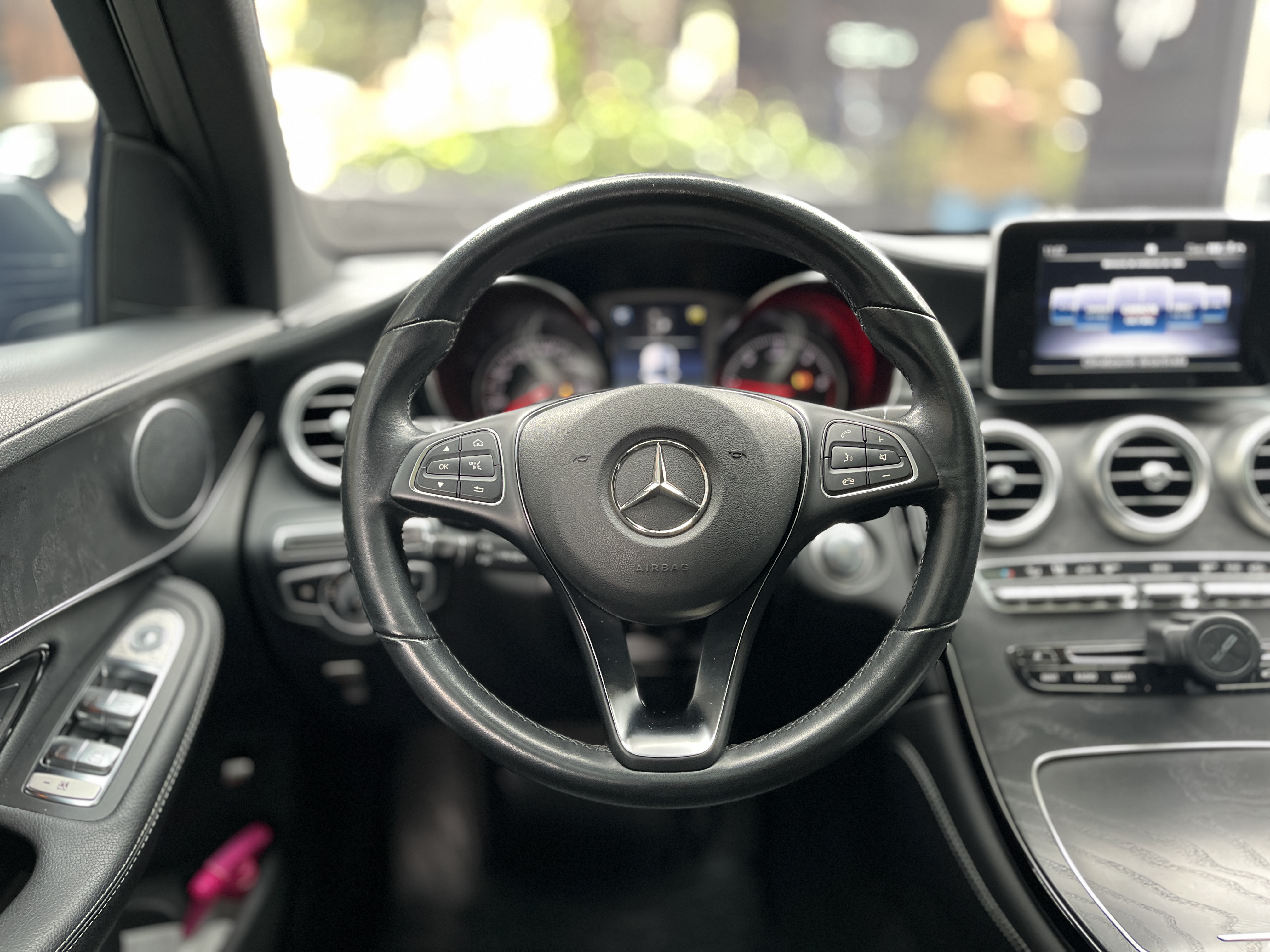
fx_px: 954
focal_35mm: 26
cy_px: 476
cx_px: 635
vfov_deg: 53.1
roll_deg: -0.5
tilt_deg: -17.4
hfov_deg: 67.3
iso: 250
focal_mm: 5.1
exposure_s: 1/43
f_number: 1.6
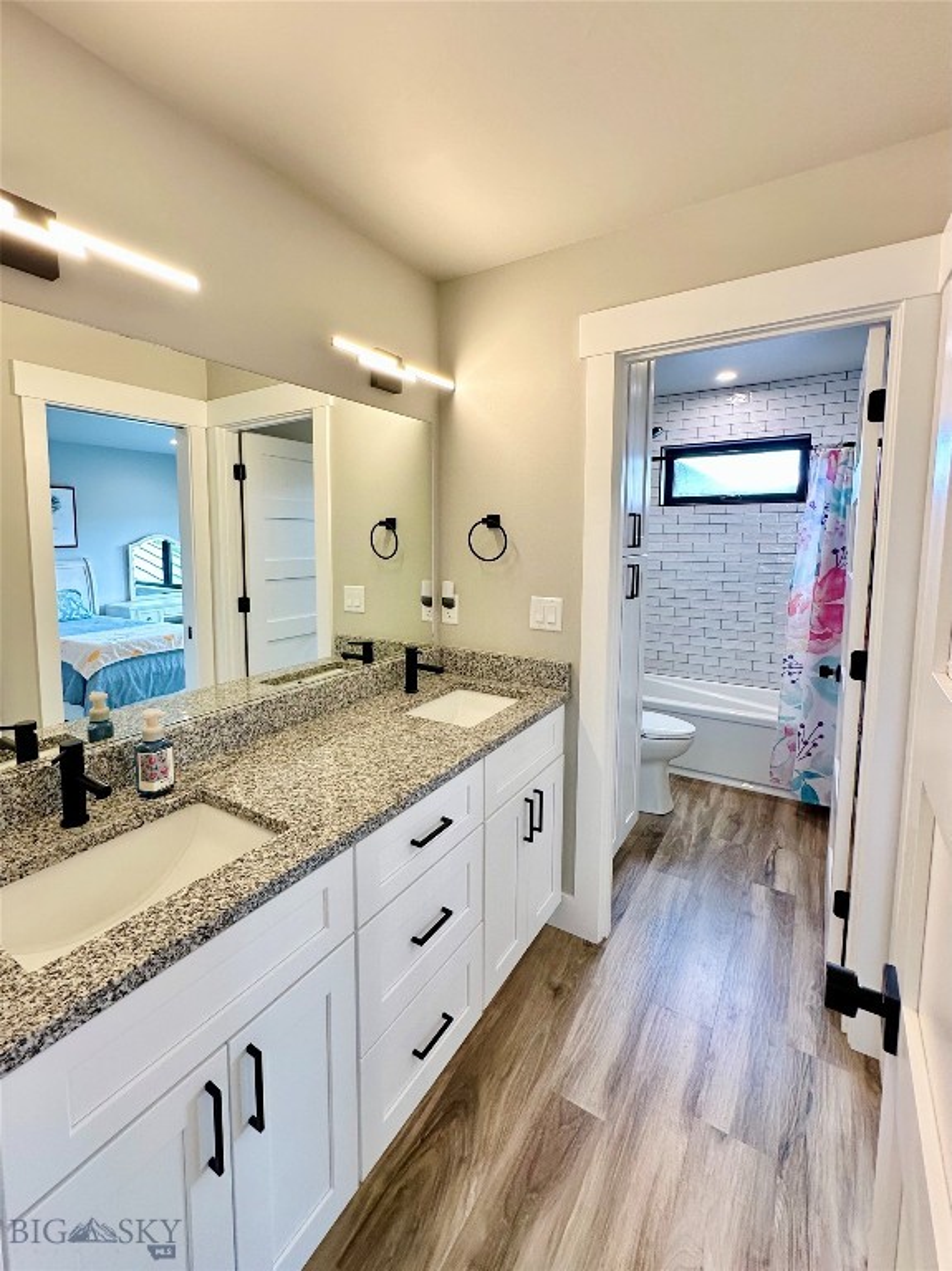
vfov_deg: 102.1
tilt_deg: -5.4
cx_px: 476
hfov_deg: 85.6
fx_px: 514
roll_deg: -0.6
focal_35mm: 14
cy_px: 636
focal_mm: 2.22
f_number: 2.2
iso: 160
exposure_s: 1/120
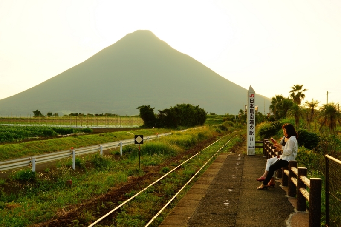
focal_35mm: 47
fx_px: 445
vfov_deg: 28.7
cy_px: 114
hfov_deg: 41.9
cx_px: 170
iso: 100
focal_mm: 47
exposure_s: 1/100
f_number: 9
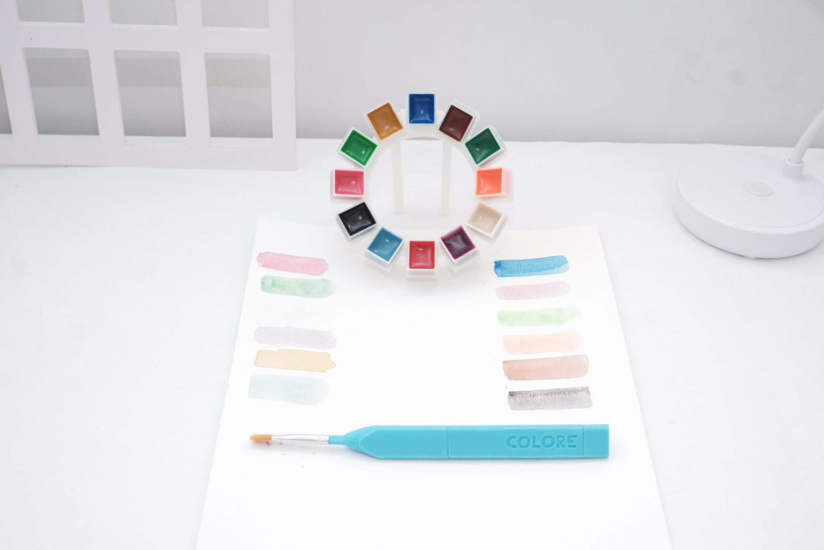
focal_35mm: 48
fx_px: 1099
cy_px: 275
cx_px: 412
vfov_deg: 28.1
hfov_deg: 41.1
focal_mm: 32.3
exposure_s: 1/125
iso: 1600
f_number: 9
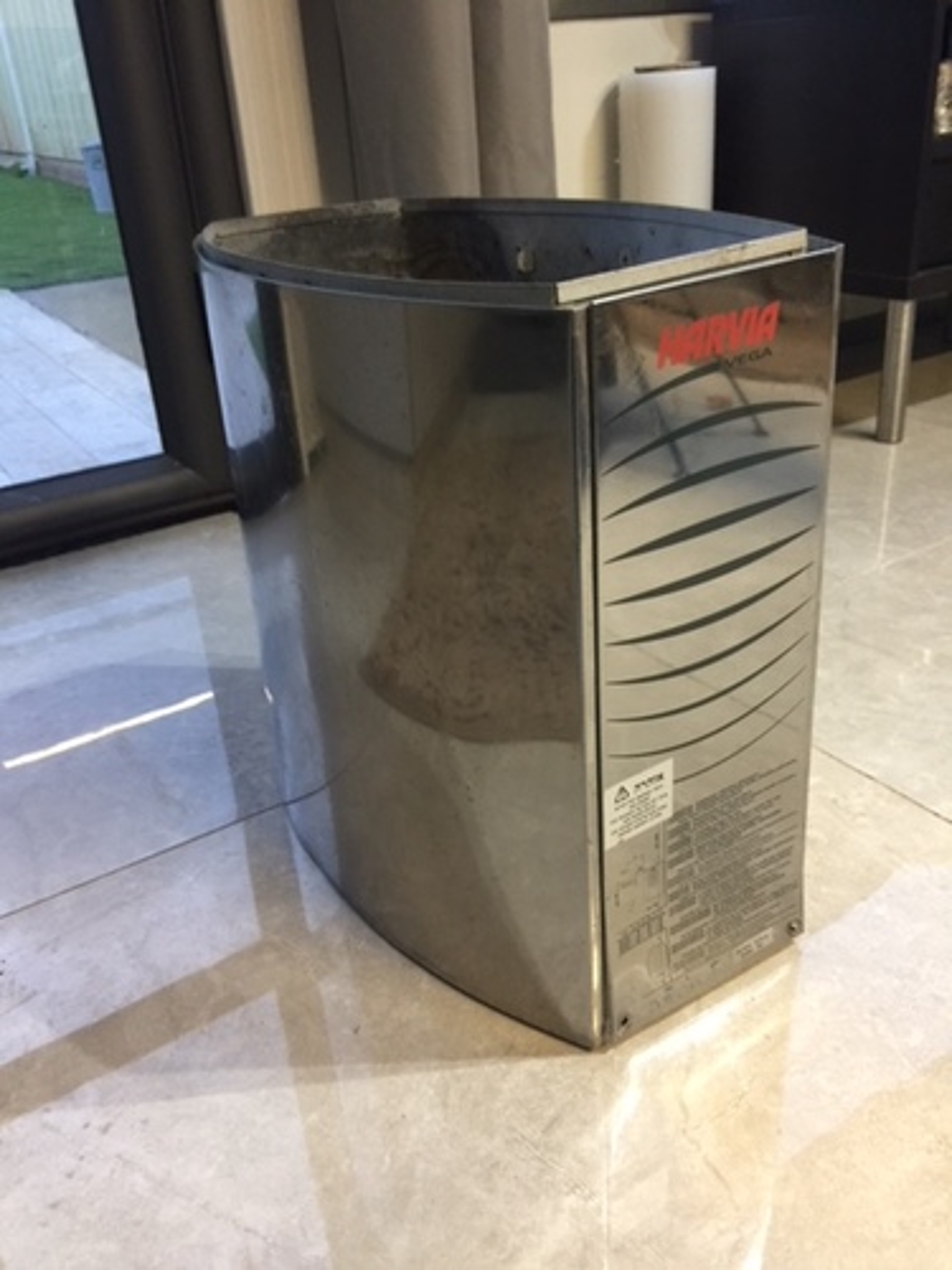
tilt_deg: -26.8
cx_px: 476
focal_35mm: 29
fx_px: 1063
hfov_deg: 48.2
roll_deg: +4.5
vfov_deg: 61.7
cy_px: 635
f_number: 2.2
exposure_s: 1/17
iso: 100
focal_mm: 4.15
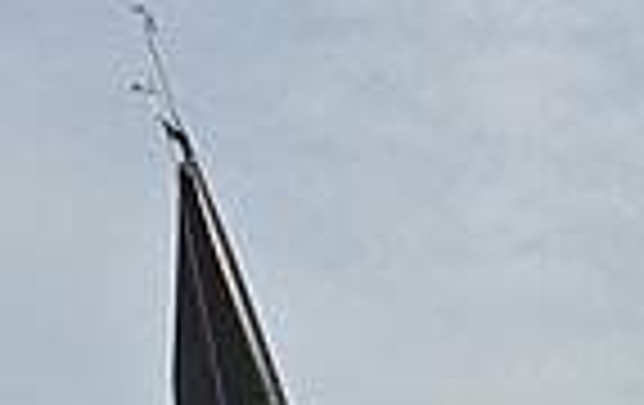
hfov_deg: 7.2
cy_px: 1287
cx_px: 511
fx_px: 5082
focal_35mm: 289
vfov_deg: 4.4
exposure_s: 1/1000
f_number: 7.1
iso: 320
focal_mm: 70
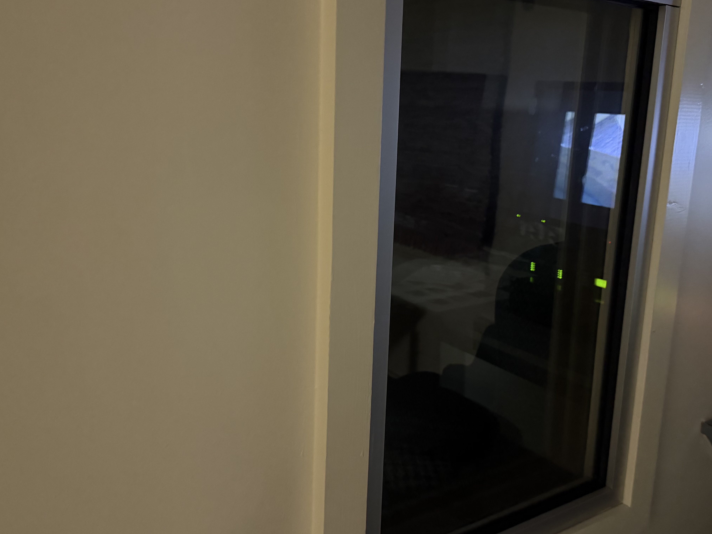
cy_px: 258
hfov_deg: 53.8
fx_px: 699
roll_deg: -2.6
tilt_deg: -12.5
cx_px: 401
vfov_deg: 41.8
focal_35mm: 34
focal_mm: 6.76
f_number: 1.78
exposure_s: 1/30
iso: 1600
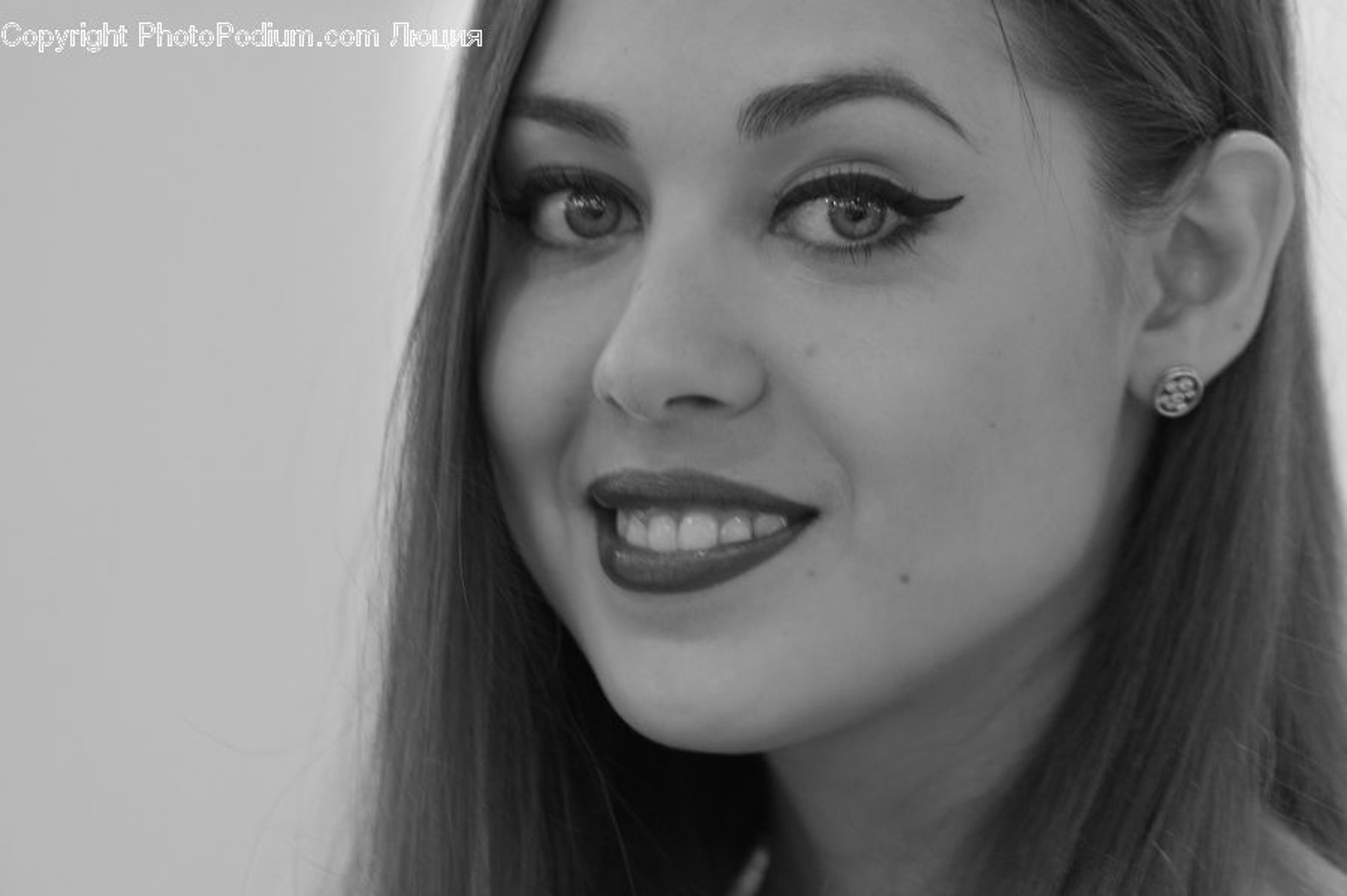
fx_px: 15706
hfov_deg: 4.9
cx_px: 674
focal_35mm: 420
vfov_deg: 3.3
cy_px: 448
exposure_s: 1/13
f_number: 5.6
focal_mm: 280
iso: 400
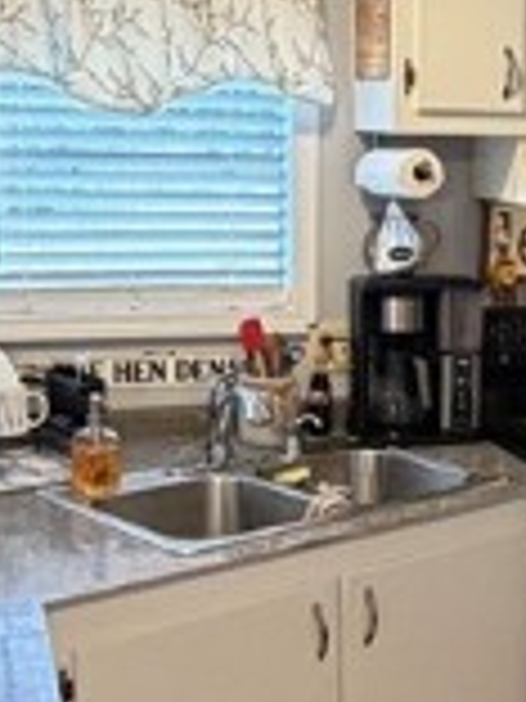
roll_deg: -2.2
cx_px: 450
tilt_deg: -9.9
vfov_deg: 28.2
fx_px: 1398
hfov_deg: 21.0
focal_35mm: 69
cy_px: 382
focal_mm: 2.22
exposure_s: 1/60
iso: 320
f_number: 2.2
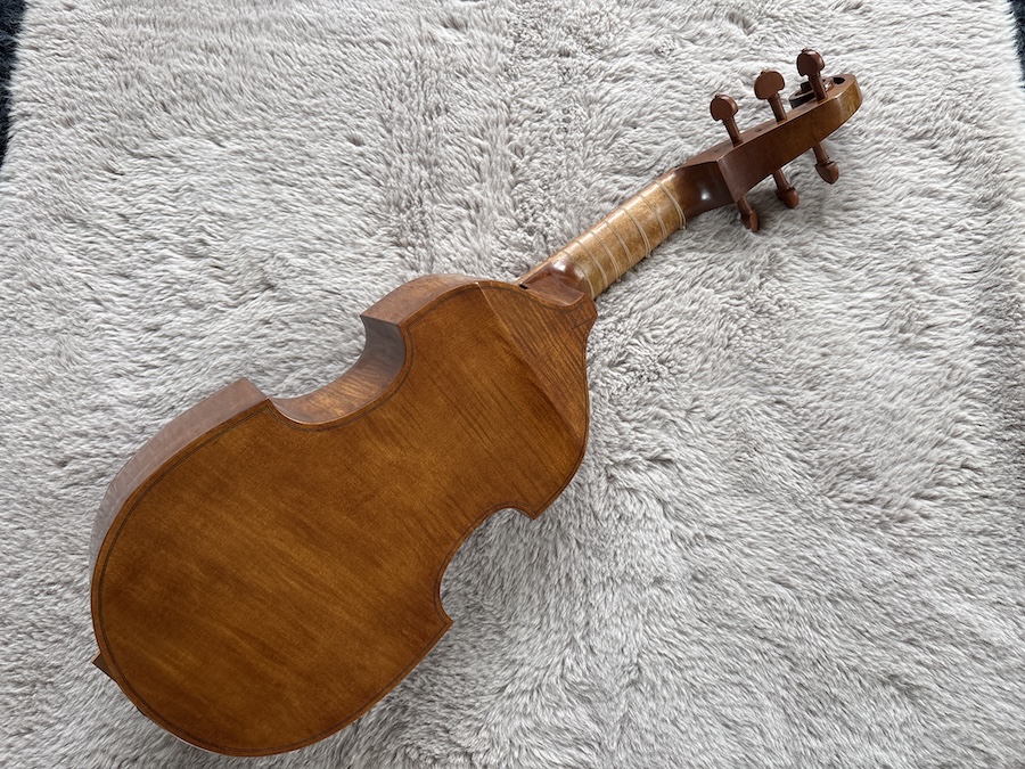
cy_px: 384
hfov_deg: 67.3
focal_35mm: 26
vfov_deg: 53.1
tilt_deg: -75.7
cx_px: 512
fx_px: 770
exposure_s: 1/121
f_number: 1.6
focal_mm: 5.96
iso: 125
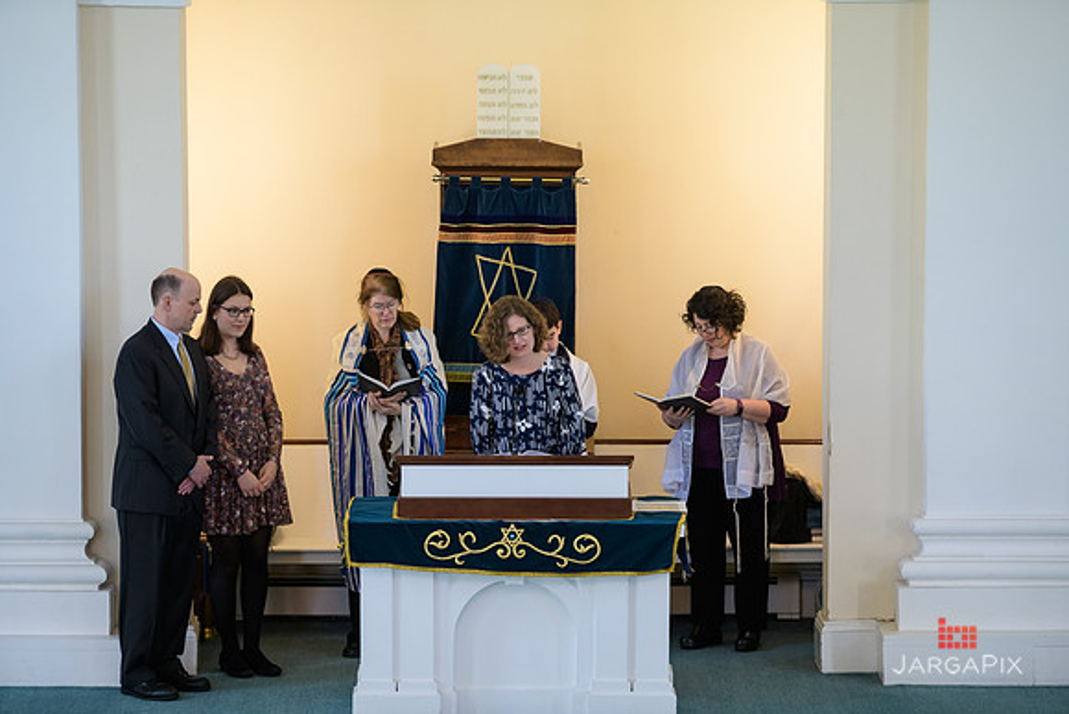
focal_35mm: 135
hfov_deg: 15.2
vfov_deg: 10.2
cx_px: 534
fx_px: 4009
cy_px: 357
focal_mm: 135
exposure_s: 1/200
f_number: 3.2
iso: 1000
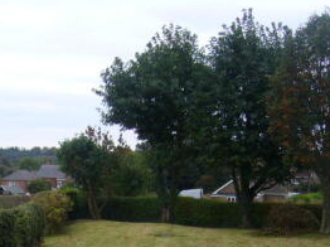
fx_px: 743
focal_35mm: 78
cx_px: 60
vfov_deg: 18.2
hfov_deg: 24.6
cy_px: 270
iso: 80
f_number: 2.8
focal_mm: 5.8
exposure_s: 1/250
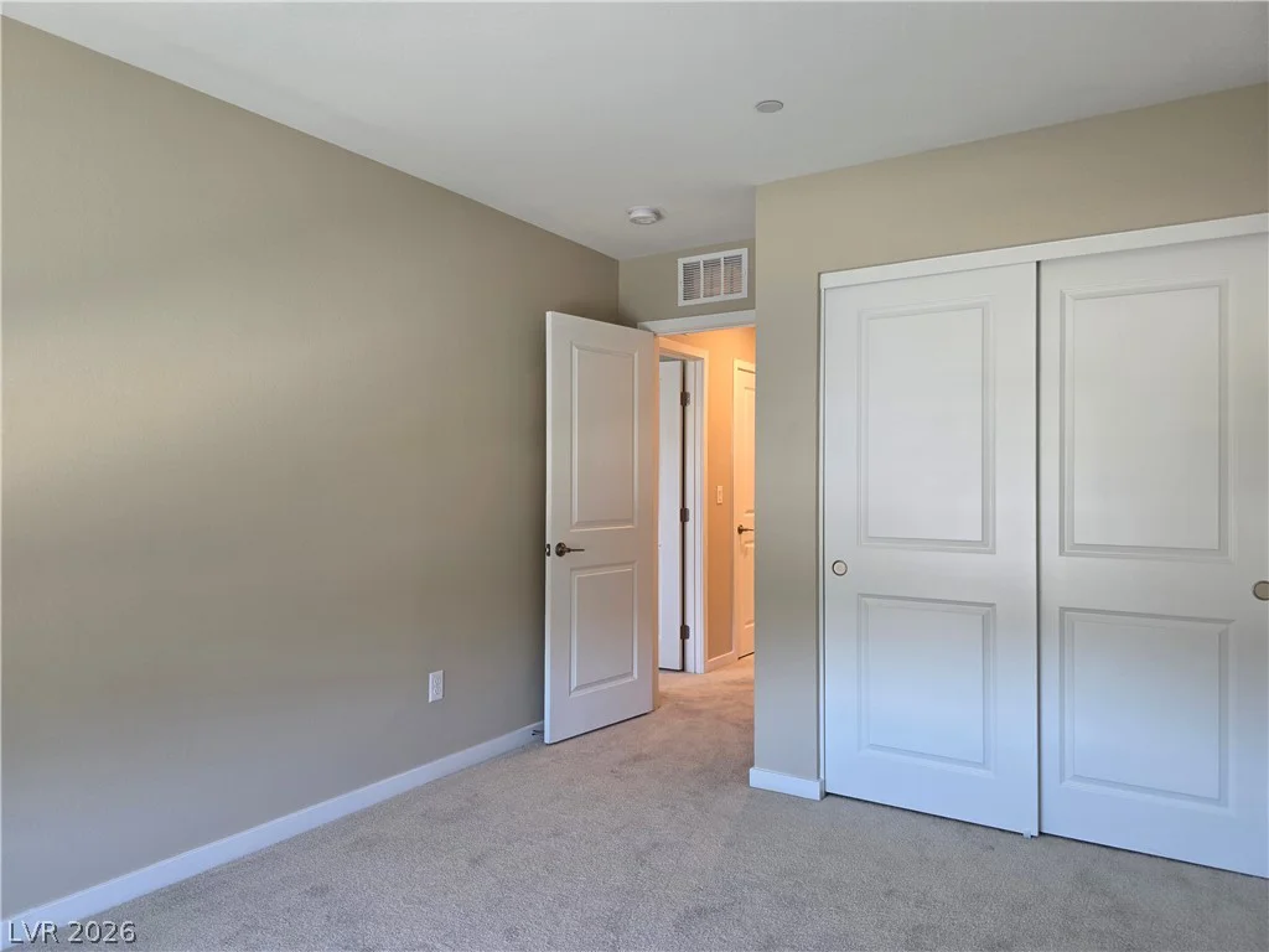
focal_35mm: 23
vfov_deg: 58.9
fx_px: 843
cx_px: 634
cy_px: 476
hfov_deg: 73.9
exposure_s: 1/120
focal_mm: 6.3
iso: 200
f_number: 1.7
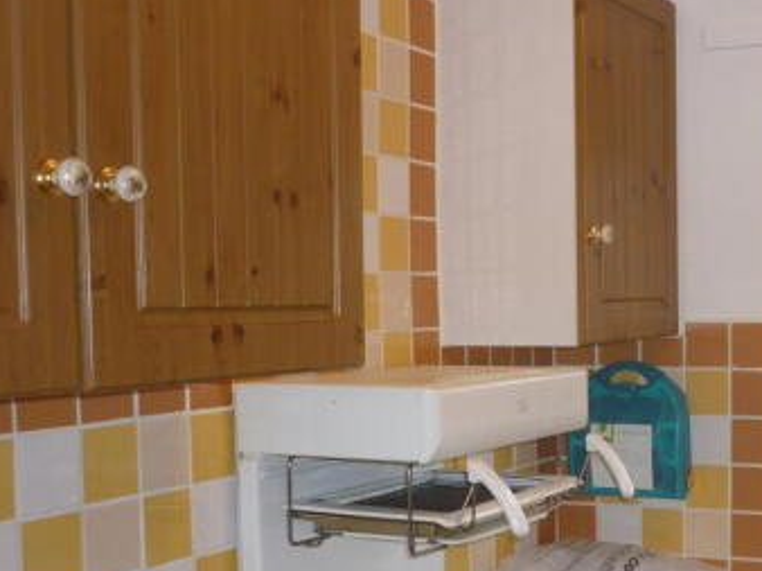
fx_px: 1254
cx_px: 614
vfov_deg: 25.4
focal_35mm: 57
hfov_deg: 32.8
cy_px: 403
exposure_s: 1/30
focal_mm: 5.5
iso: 100
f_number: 2.8
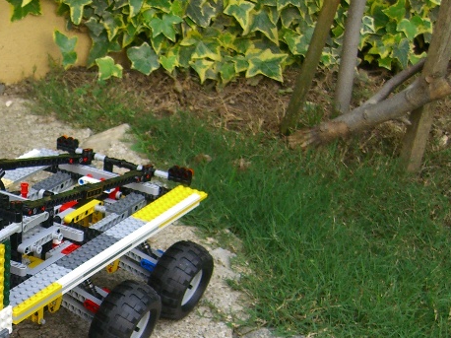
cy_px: 306
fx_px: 1107
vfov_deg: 17.1
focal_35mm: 85
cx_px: -27
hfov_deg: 22.0
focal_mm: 7.9
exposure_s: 1/100
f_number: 2.8
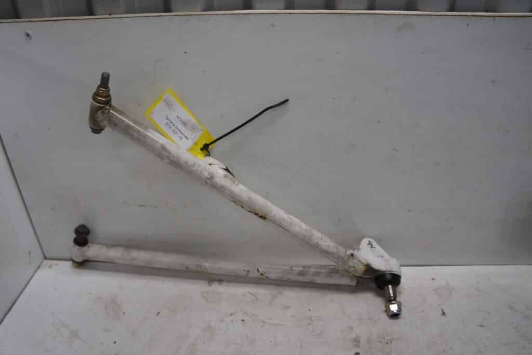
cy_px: 178
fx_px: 399
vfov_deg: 47.9
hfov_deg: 67.4
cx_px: 266
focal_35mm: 27
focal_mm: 18
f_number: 3.5
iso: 100
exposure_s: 1/100
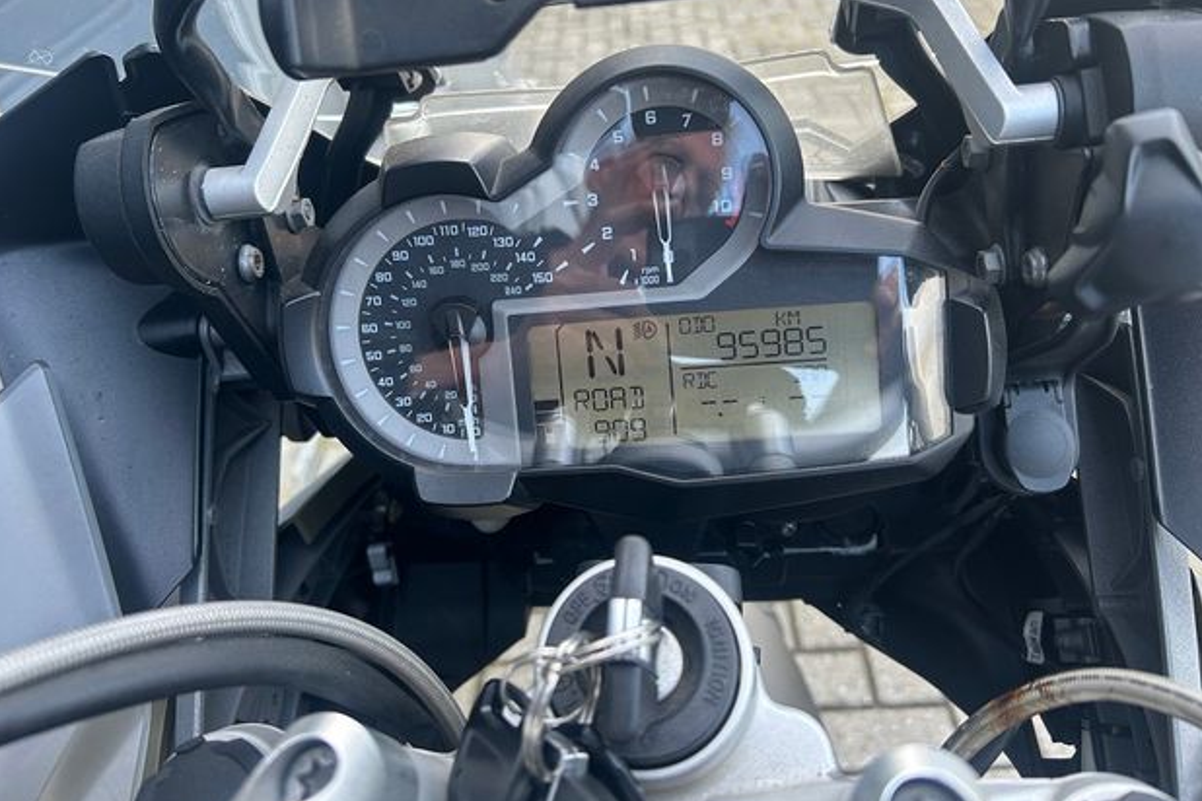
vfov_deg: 46.3
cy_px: 358
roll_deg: +10.3
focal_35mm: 28
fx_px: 935
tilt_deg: -35.6
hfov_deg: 65.5
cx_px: 583
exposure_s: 1/80
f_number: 1.5
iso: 40
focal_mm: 5.7
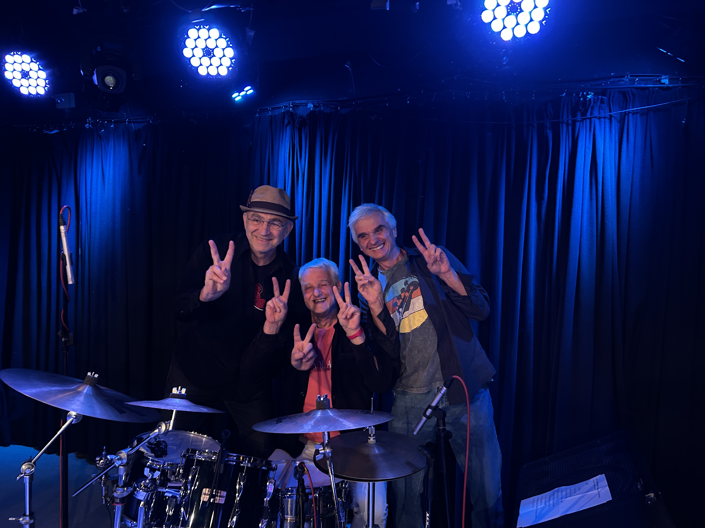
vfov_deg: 53.1
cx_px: 352
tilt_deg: -3.4
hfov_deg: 67.3
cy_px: 264
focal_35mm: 26
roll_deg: -1.3
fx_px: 530
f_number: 1.5
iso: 200
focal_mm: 5.7
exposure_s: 1/50
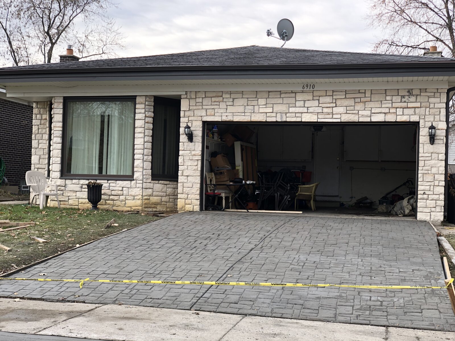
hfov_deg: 36.8
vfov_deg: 28.0
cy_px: 170
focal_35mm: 52
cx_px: 228
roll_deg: -1.1
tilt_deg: +2.2
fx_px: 683
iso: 16
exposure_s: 1/126
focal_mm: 6
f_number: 2.4
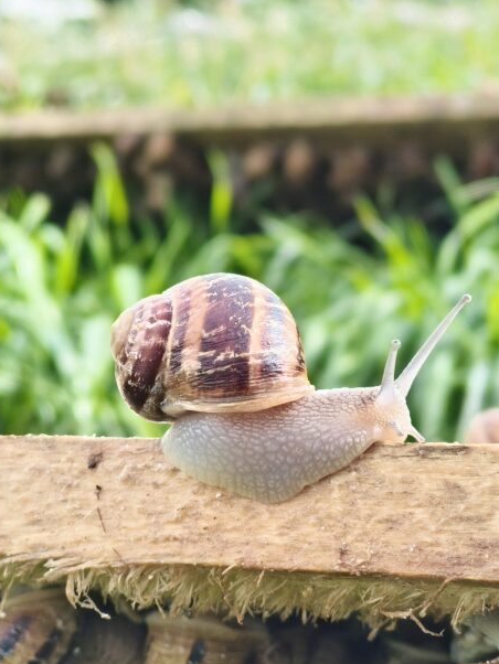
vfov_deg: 22.9
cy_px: 245
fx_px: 1633
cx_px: 305
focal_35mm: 85
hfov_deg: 17.4
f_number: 1.85
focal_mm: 7.1
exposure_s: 1/574
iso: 100
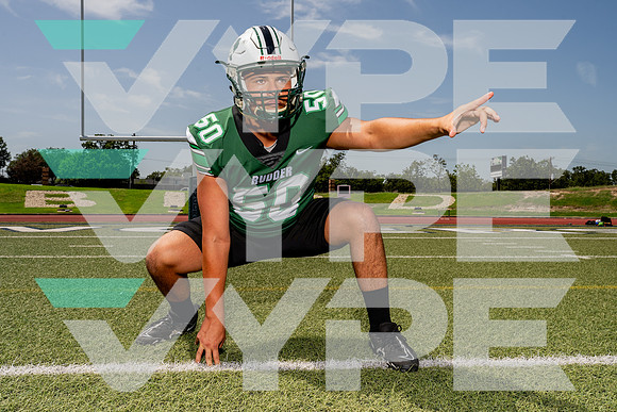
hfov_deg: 56.0
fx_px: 580
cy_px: 205
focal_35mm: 34
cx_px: 307
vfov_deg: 39.1
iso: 100
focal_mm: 32
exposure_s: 1/250
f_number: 11
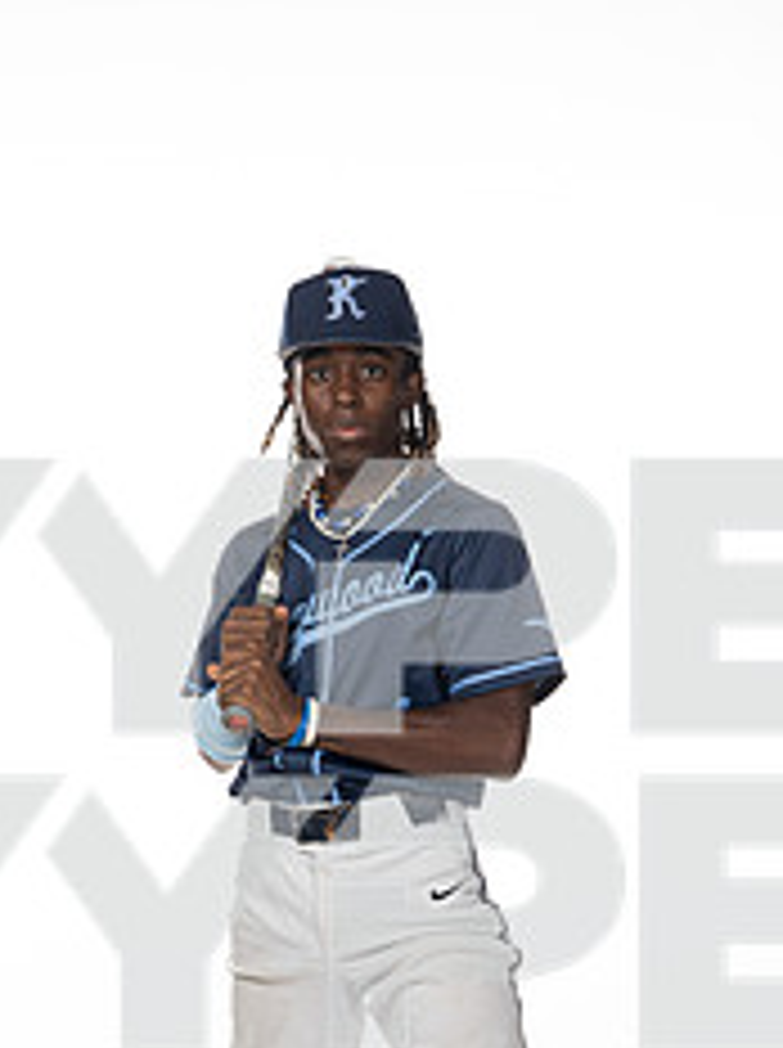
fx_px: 2813
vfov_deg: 20.7
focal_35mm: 93
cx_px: 274
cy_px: 918
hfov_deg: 15.8
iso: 400
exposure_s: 1/250
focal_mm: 50
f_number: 6.3
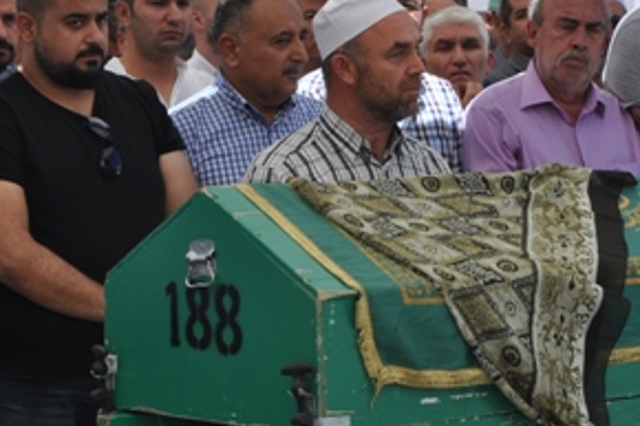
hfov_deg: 12.7
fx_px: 2878
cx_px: 410
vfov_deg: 8.5
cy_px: 232
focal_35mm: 162
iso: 200
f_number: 6.3
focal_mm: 70
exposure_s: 1/640
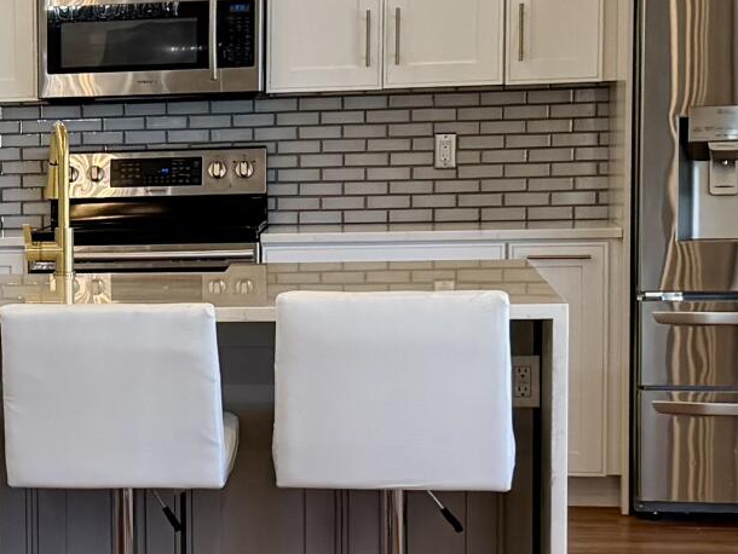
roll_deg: +2.2
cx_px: -278
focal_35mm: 118
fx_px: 2517
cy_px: 387
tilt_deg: -5.5
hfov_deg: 15.7
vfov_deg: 12.5
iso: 200
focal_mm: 6.76
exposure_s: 1/234
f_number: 1.78
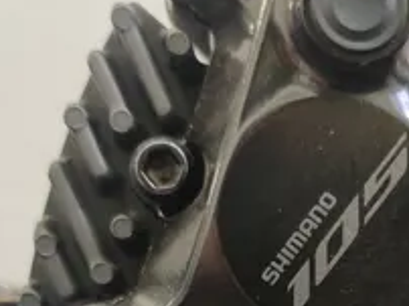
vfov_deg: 12.7
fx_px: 1263
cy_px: 529
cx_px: 348
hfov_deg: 18.2
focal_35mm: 107
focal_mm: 4.75
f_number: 1.65
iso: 500
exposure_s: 1/50
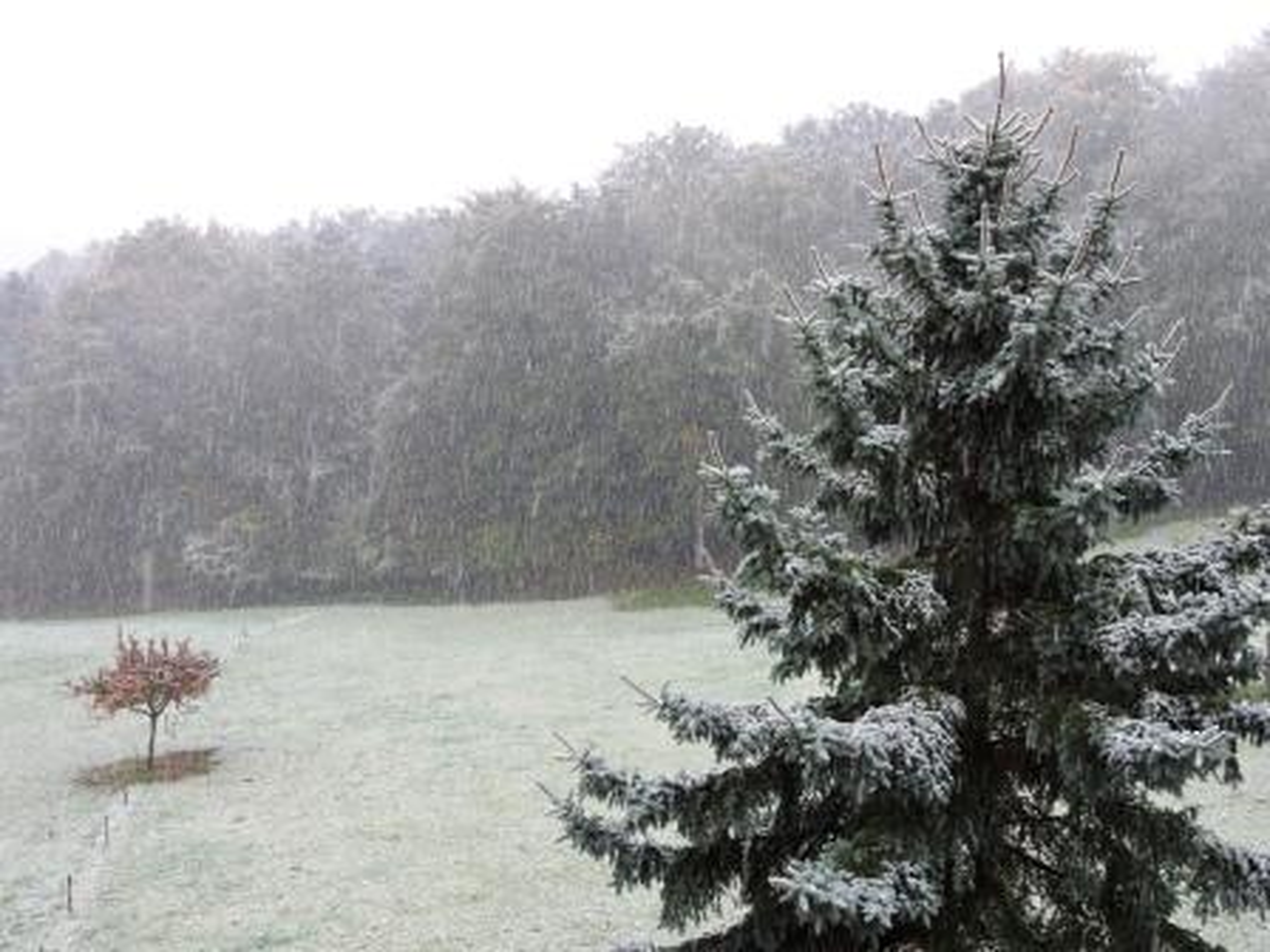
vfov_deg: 40.7
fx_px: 1284
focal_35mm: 35
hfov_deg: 52.6
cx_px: 635
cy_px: 476
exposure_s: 1/30
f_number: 3.8
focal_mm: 6.3
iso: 100
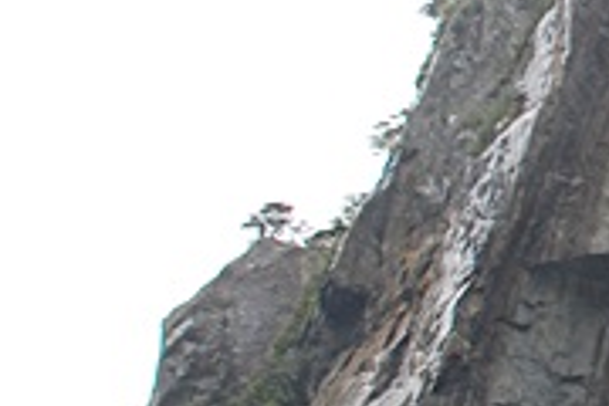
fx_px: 3163
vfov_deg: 7.3
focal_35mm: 187
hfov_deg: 10.2
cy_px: 183
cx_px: 1194
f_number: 6.3
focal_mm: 28
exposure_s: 1/100
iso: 400
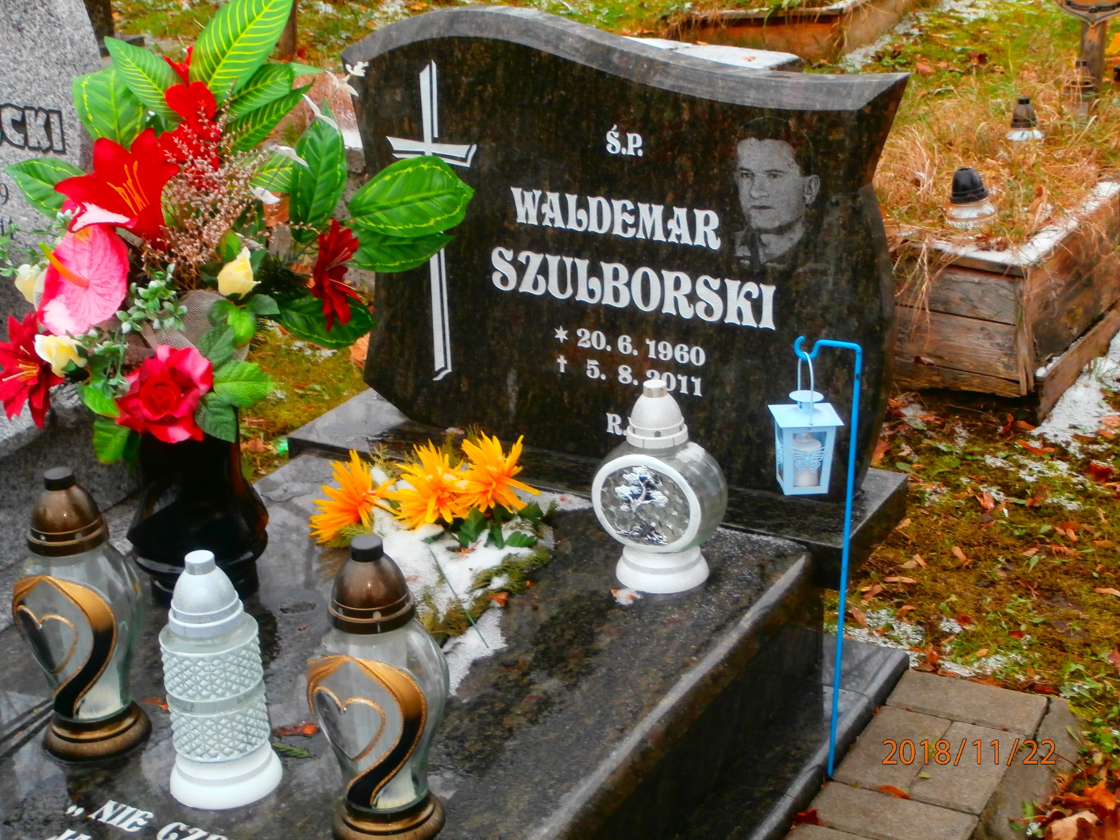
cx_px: 560
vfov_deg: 25.7
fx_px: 1844
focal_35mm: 57
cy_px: 420
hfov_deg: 33.8
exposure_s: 1/40
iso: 200
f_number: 4.5
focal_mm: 10.11
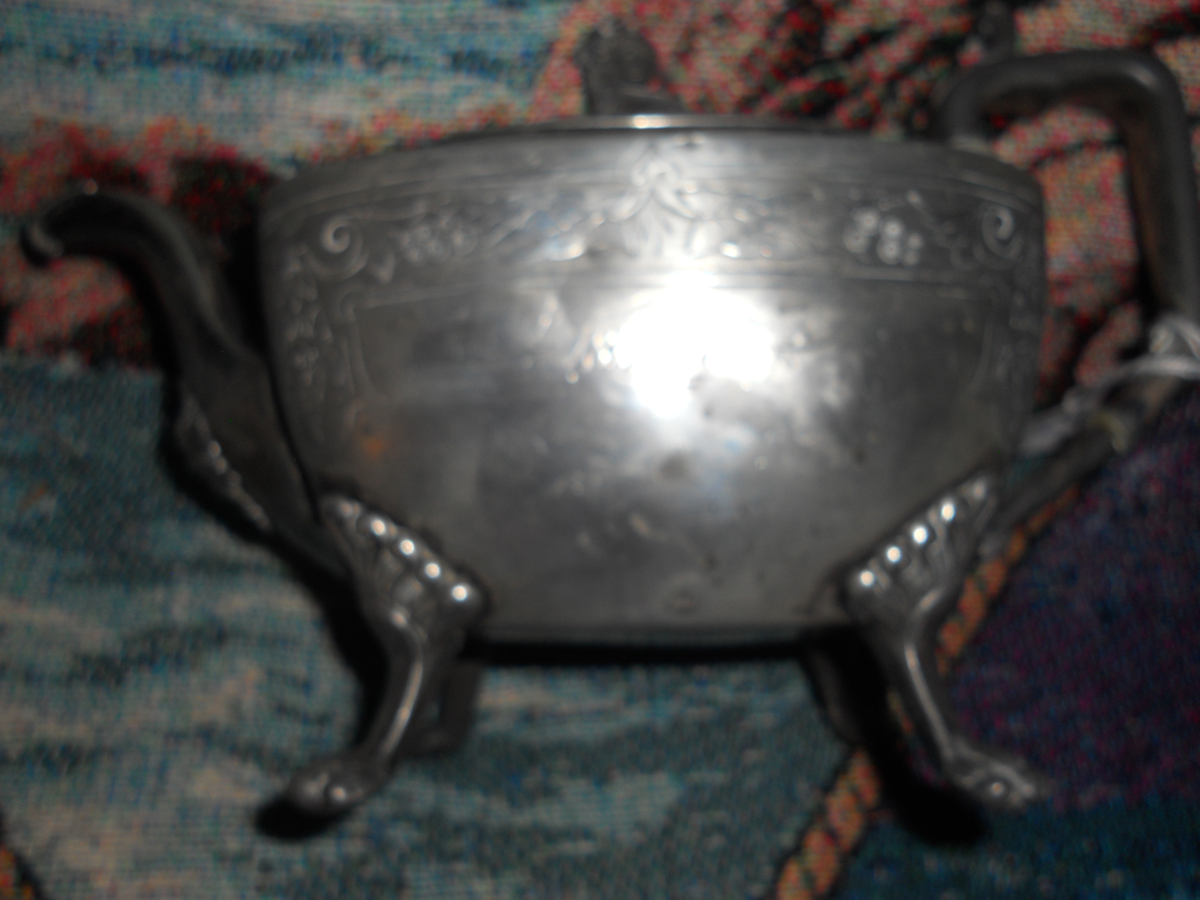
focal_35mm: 32
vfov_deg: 44.2
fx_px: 1109
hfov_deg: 56.8
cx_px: 600
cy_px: 450
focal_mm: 5.8
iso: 80
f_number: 8.8
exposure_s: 1/25
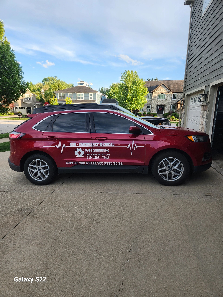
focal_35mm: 23
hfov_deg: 58.9
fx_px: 198
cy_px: 148
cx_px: 112
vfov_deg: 73.9
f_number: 1.8
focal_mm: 5.4
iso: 20
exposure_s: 1/306
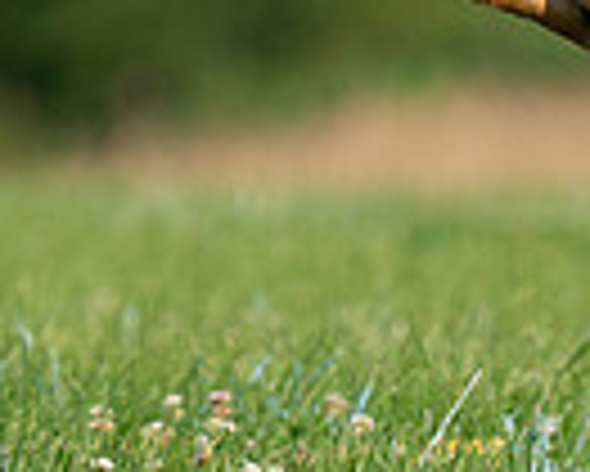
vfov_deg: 0.9
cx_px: 423
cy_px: -209
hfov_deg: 1.2
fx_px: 28641
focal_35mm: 1639
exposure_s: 1/4000
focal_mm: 394
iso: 800
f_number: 6.3
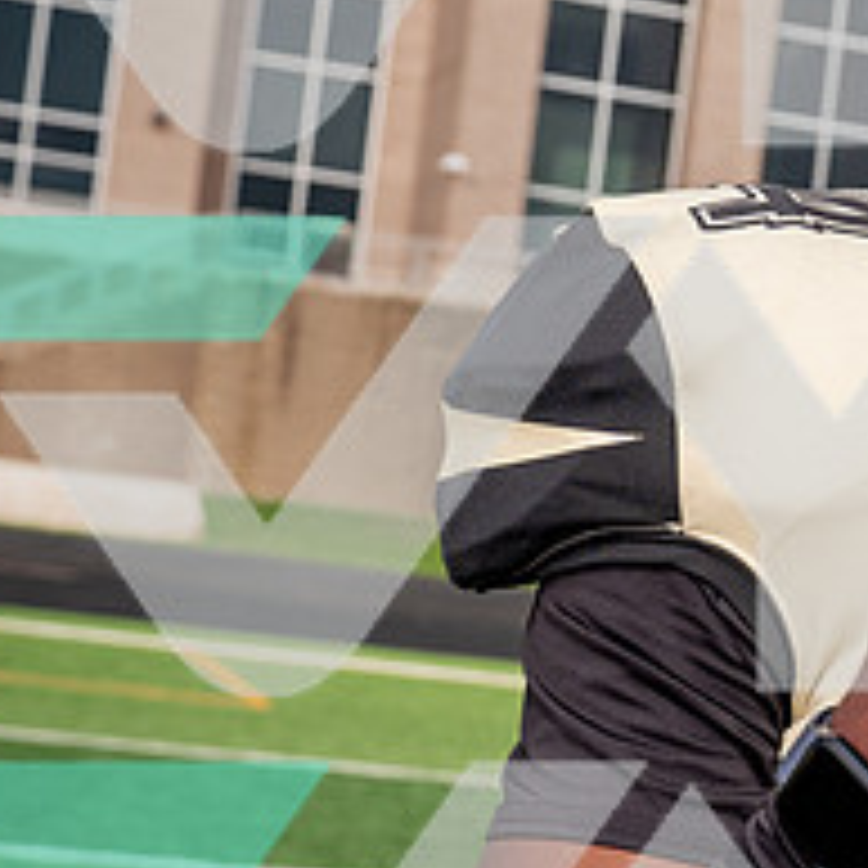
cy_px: 456
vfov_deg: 15.8
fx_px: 3121
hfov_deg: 15.3
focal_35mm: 110
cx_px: 1021
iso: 400
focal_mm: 41
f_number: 6.3
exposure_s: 1/1600
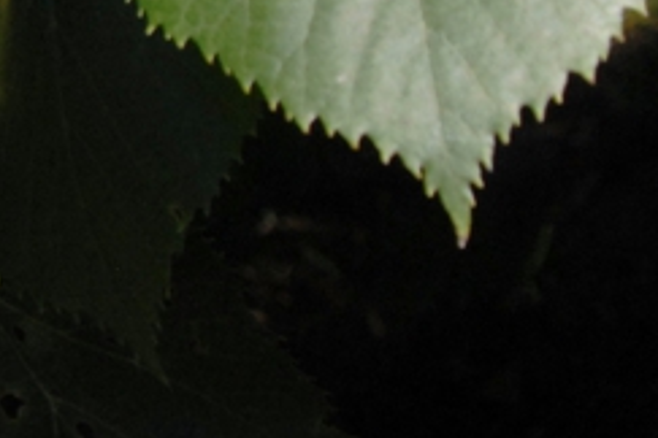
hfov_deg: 10.6
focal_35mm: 177
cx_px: -693
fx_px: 3235
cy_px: -161
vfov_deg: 7.7
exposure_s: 1/320
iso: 400
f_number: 9
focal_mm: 28
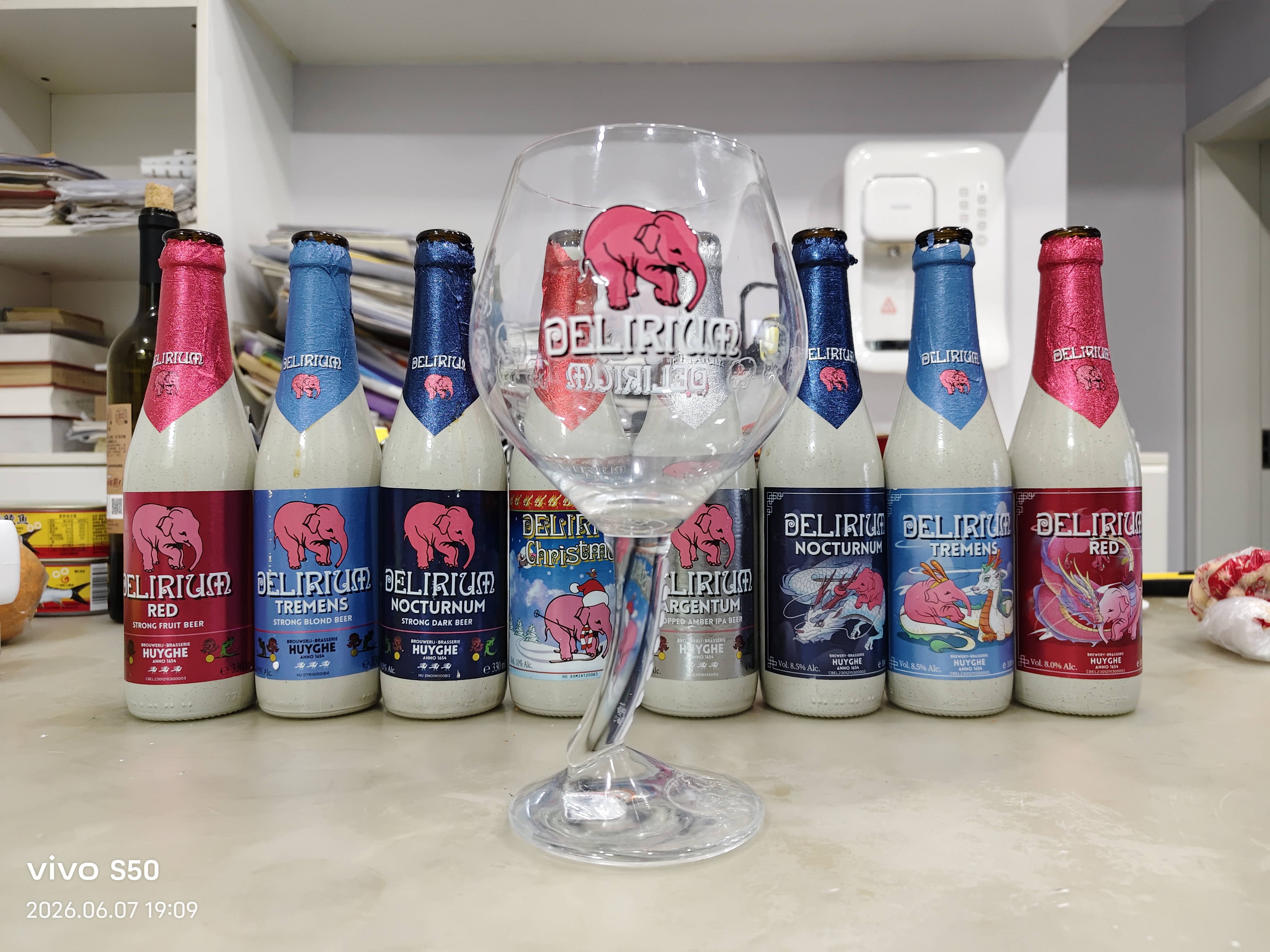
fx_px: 844
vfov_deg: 58.9
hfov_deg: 73.9
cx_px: 635
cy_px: 476
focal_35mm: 23
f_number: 1.88
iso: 835
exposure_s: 1/48
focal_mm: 5.56
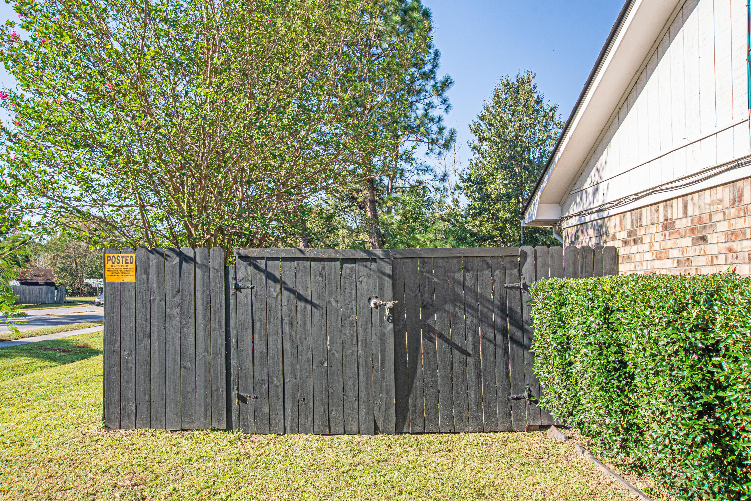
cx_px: 376
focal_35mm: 30
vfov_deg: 43.6
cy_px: 250
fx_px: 626
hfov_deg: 61.9
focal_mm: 20
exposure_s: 1/100
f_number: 10
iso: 200
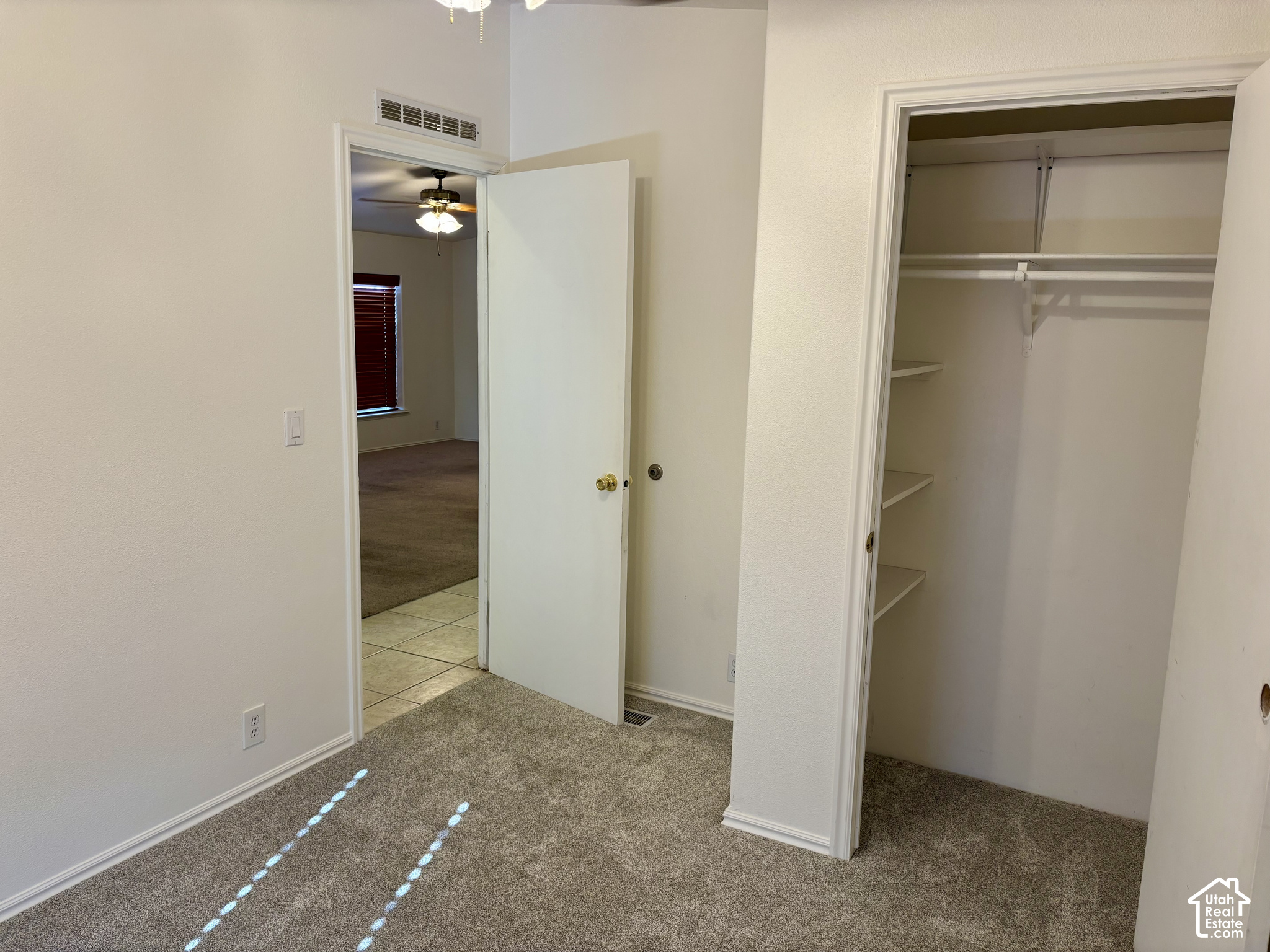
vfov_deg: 53.1
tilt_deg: -8.9
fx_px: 954
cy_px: 476
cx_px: 635
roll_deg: -2.0
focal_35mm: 26
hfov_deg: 67.3
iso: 80
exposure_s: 1/60
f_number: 1.6
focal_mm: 5.96
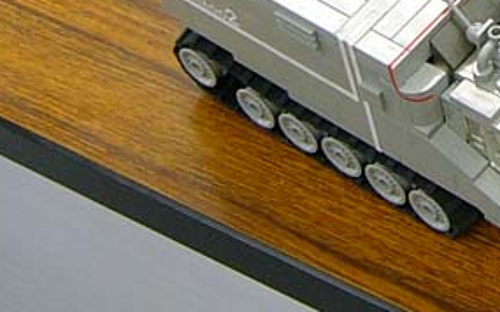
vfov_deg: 11.8
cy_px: -200
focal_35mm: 104
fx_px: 1417
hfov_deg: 19.1
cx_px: 568
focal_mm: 5.8
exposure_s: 1/50
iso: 100
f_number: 2.8
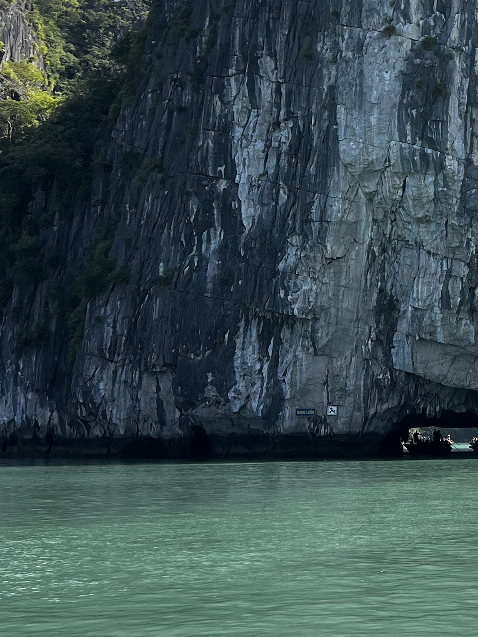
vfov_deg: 28.2
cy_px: 168
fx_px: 1252
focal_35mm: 68
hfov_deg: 20.2
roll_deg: -0.3
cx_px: 575
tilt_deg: +12.3
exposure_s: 1/2123
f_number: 1.5
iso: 50
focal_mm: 5.7
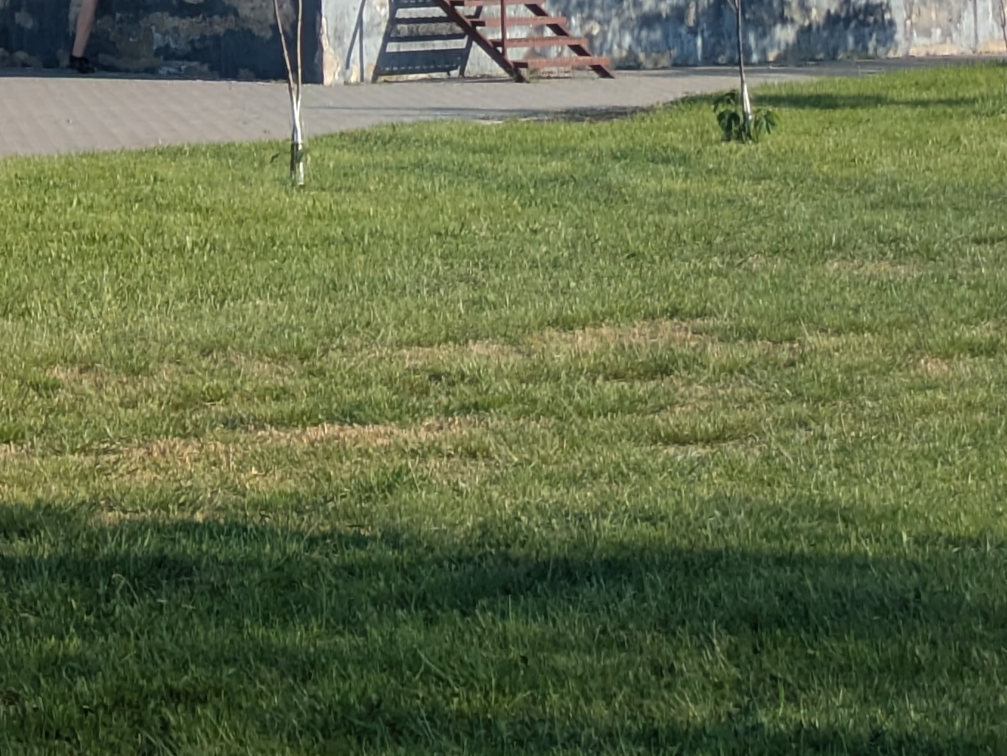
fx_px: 5036
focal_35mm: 173
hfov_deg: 11.0
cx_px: -492
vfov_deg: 8.3
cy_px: -511
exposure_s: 1/1639
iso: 49
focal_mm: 5.43
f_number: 1.89
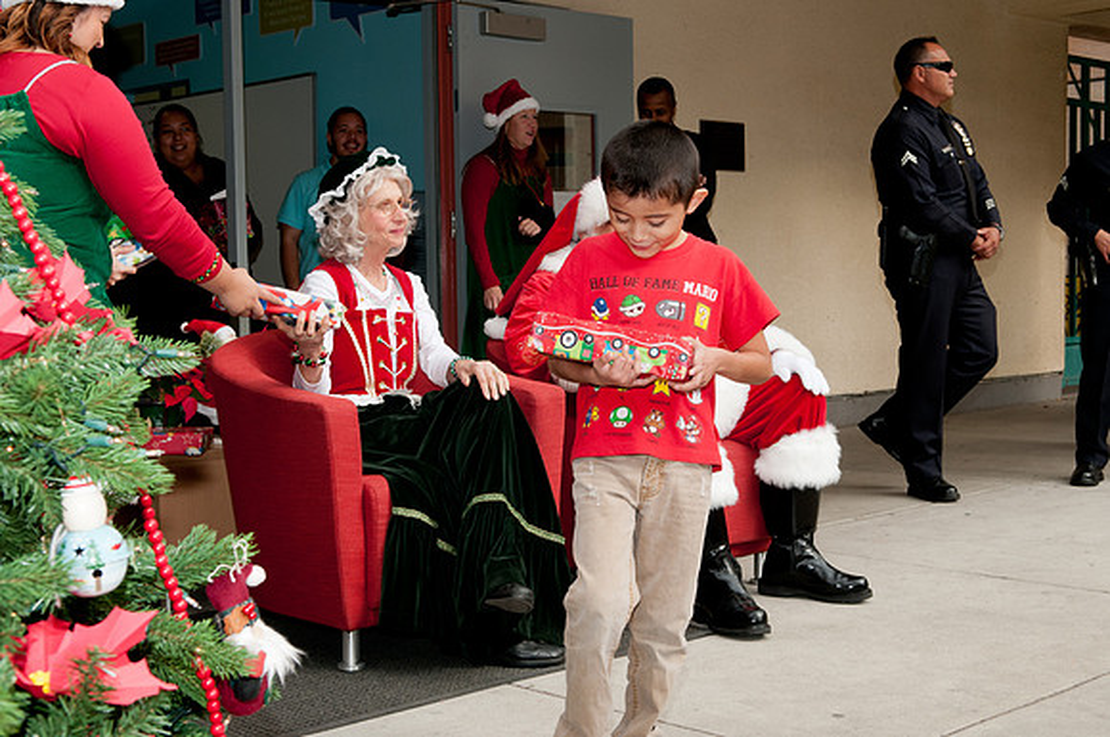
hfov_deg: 38.9
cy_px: 368
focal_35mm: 51
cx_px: 555
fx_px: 1570
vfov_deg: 26.4
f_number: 8
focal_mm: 34
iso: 320
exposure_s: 1/250
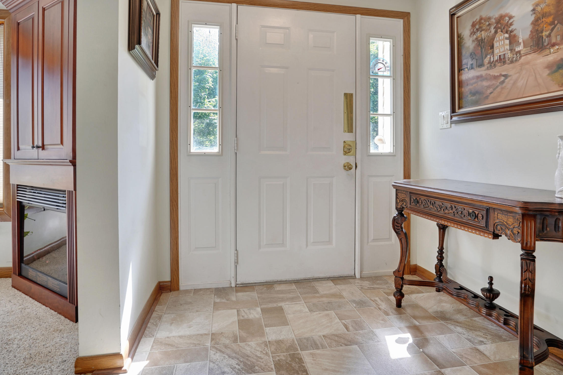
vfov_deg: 59.2
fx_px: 328
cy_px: 157
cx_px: 296
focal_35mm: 21
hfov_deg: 81.1
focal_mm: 16
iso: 400
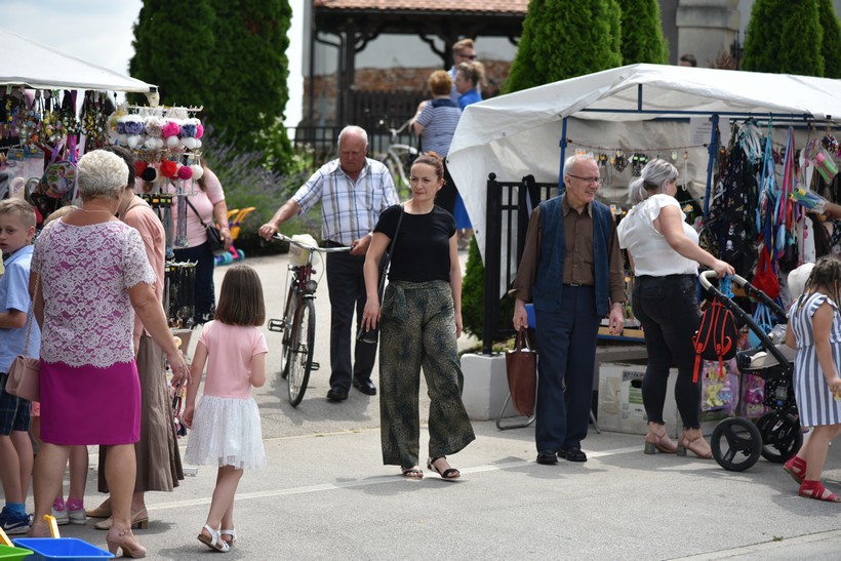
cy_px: 280
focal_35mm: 120
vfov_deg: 11.4
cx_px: 420
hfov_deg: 17.1
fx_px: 2804
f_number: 4
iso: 400
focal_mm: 120
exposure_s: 1/2000
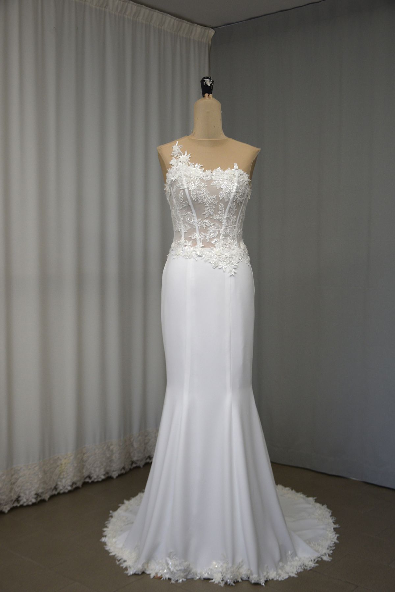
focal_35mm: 40
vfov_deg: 47.9
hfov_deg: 33.0
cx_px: 198
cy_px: 296
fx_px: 667
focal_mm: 27
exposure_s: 1/80
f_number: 4.5
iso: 400
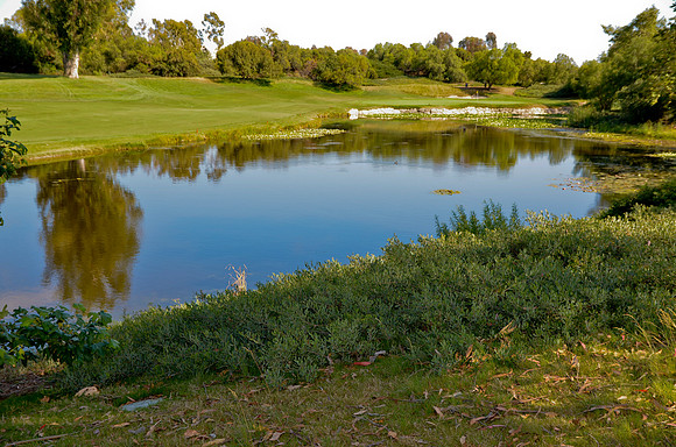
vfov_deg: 34.1
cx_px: 338
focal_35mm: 39
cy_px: 224
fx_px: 731
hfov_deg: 49.6
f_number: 4
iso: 100
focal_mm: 26
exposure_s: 1/200
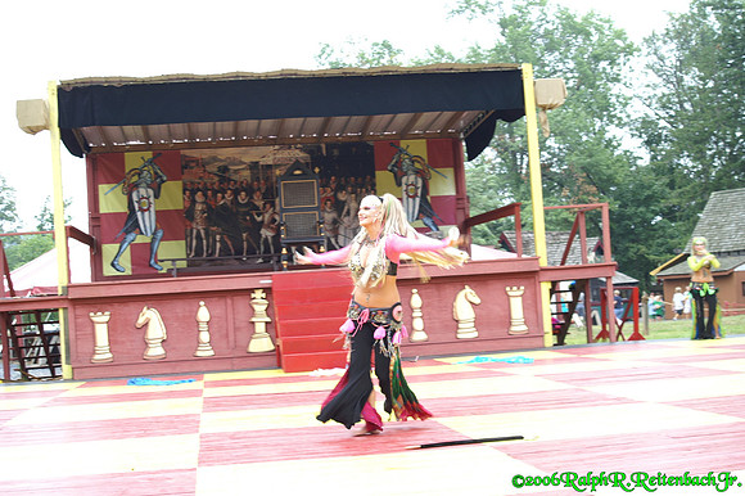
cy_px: 248
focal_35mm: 52
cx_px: 372
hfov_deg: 37.9
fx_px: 1086
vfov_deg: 25.7
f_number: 4.5
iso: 100
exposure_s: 1/45
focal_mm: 35
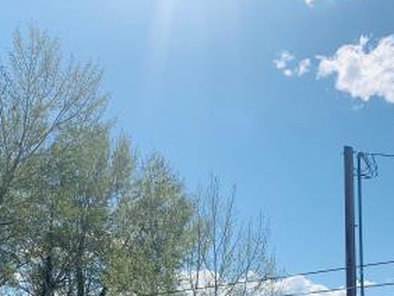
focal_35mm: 59
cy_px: 328
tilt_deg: +8.9
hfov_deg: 32.6
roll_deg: -1.3
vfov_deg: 23.3
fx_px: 672
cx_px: 169
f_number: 1.8
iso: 25
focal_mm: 4.25
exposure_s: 1/3401
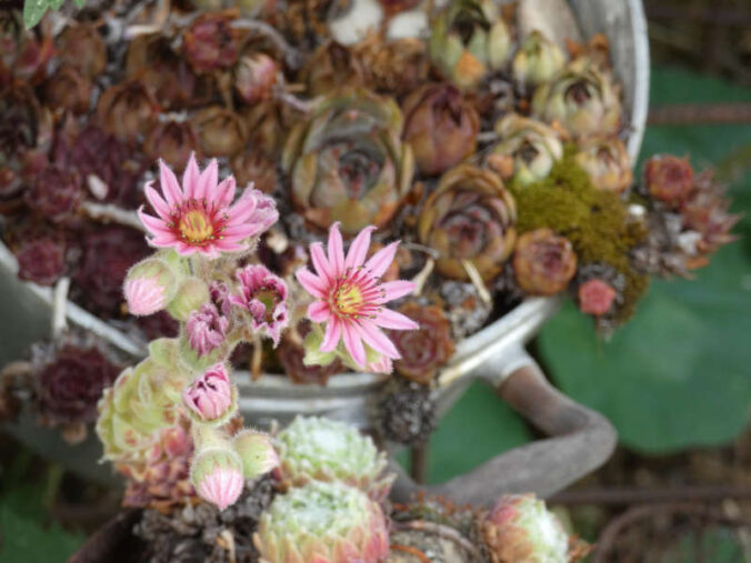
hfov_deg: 19.3
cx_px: 376
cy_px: 282
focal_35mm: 102
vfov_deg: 14.5
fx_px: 2213
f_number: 4.9
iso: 160
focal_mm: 18.3
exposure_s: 1/80
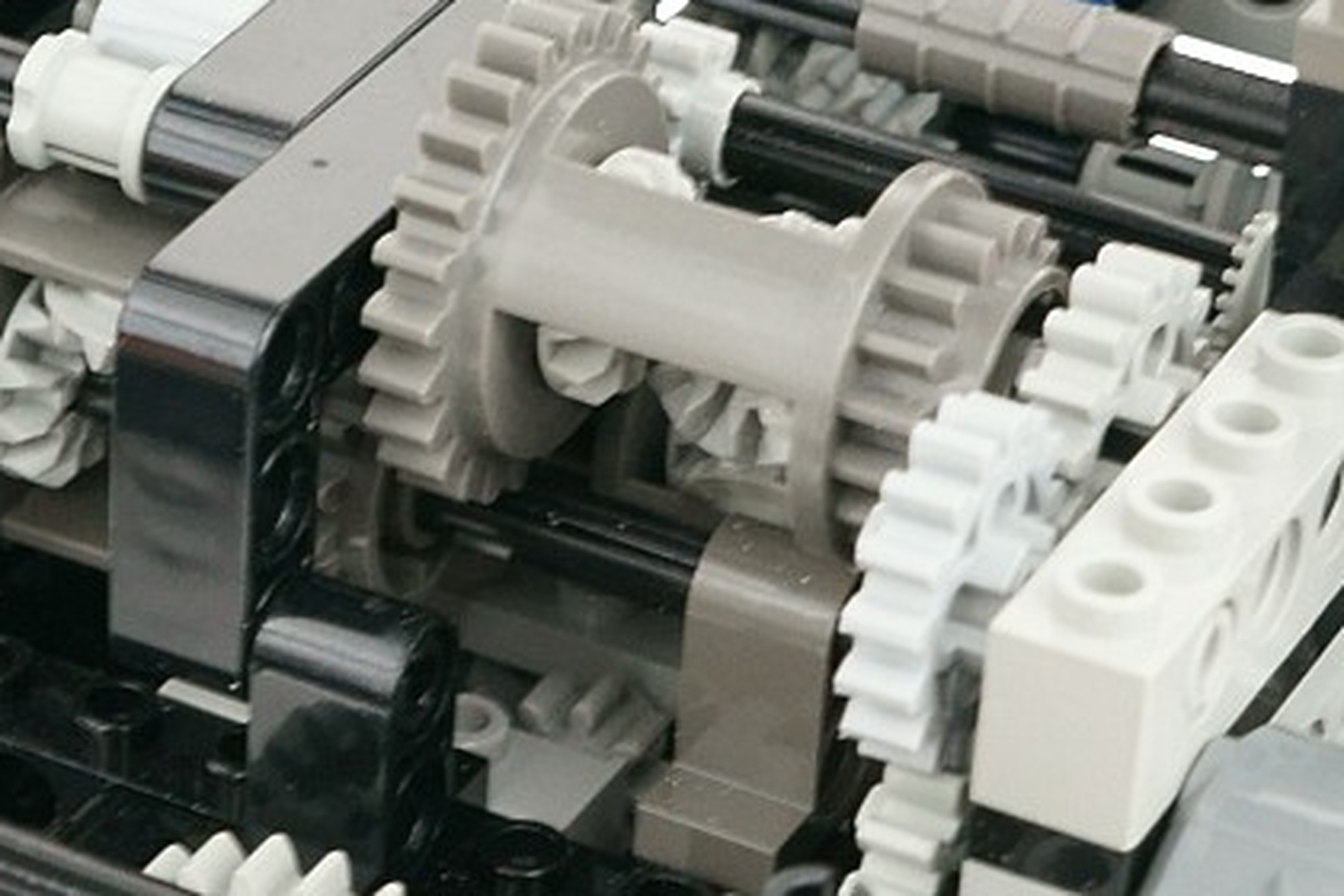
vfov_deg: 16.4
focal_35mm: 83
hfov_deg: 24.4
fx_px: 3097
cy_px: 290
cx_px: 528
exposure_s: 1/6
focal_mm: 29
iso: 800
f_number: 8
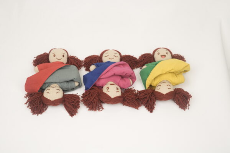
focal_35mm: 50
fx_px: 319
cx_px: 115
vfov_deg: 27.0
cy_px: 76
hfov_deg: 39.6
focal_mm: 50
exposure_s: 1/250
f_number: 4.5
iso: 200
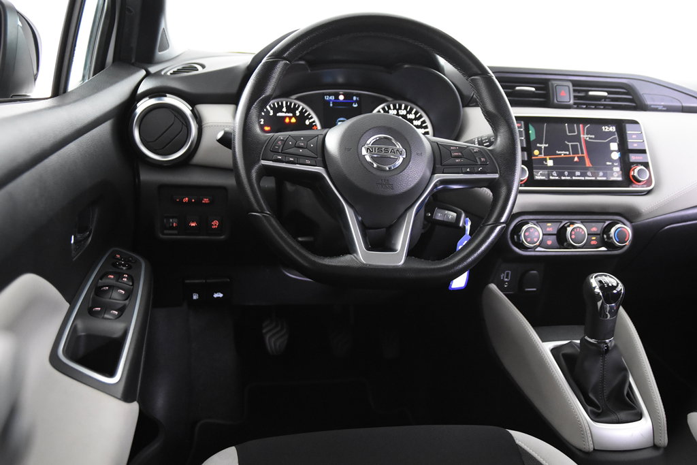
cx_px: 348
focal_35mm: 36
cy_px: 232
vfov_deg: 36.9
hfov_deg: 53.1
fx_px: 697
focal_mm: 24
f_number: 3
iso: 4000
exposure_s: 1/40
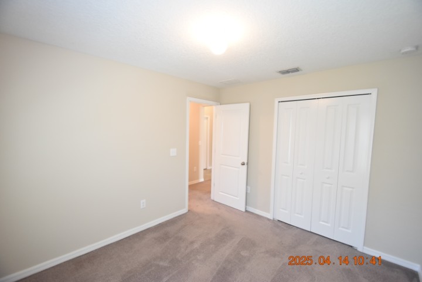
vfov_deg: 77.3
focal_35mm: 15
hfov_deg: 100.4
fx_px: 176
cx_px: 211
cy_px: 141
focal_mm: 10
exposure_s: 1/60
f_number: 3.5
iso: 1250
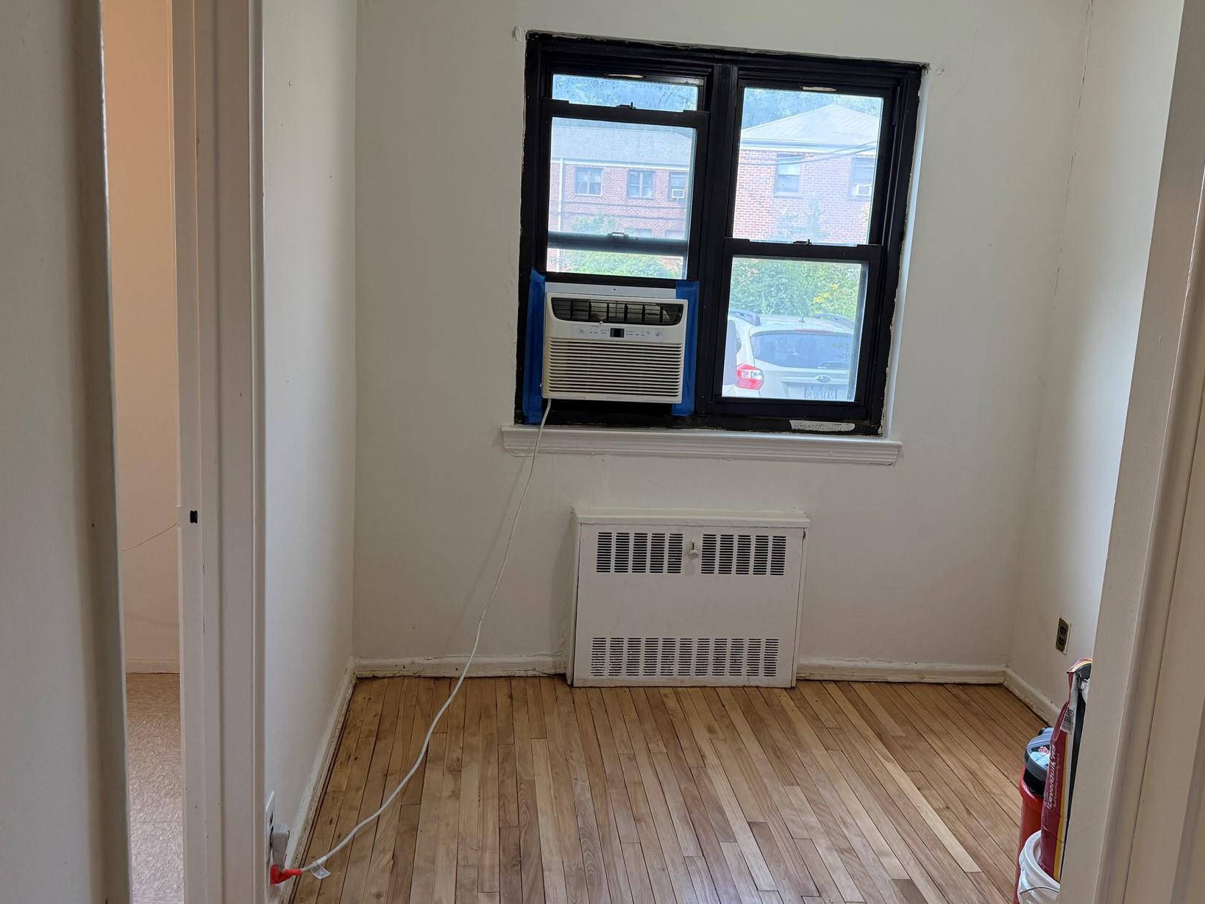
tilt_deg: -11.1
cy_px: 460
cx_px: 616
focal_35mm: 30
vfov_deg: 46.8
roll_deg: -3.5
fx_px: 1044
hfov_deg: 60.0
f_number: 1.78
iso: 200
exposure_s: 1/151
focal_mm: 6.76
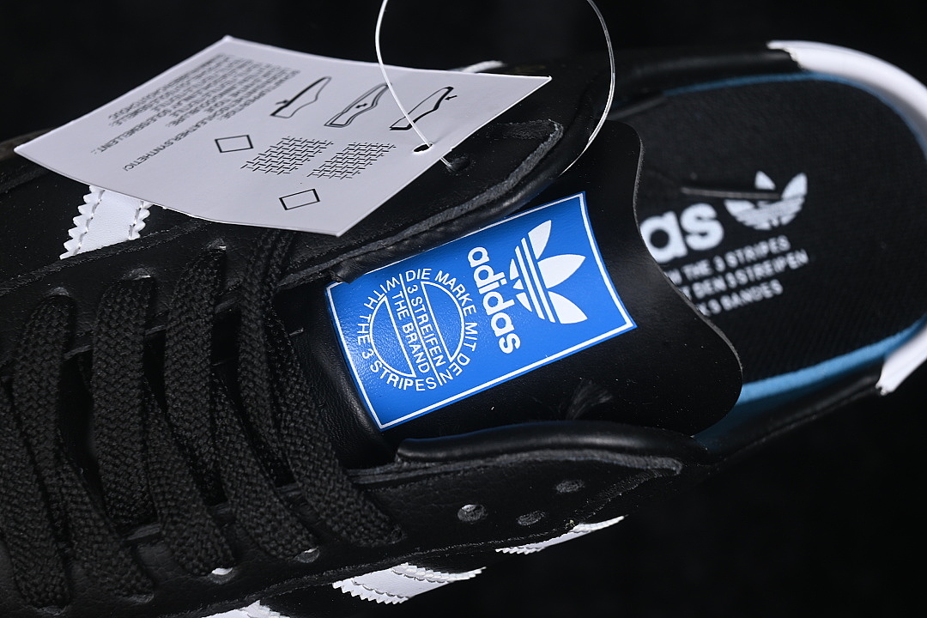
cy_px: 309
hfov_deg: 27.0
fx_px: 1931
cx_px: 464
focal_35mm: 75
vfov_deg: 18.2
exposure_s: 1/60
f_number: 6.3
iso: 160
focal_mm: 50
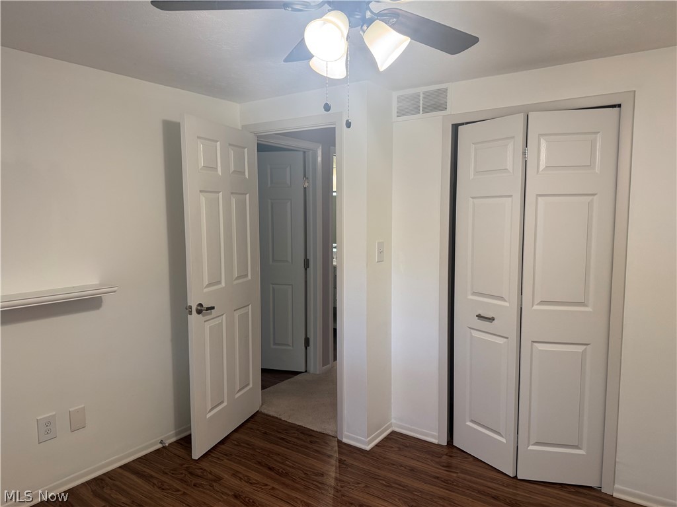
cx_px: 338
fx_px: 469
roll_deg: +0.0
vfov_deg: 56.8
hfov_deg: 71.6
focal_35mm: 24
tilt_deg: -6.7
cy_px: 254
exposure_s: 1/120
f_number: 1.78
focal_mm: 6.76
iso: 200
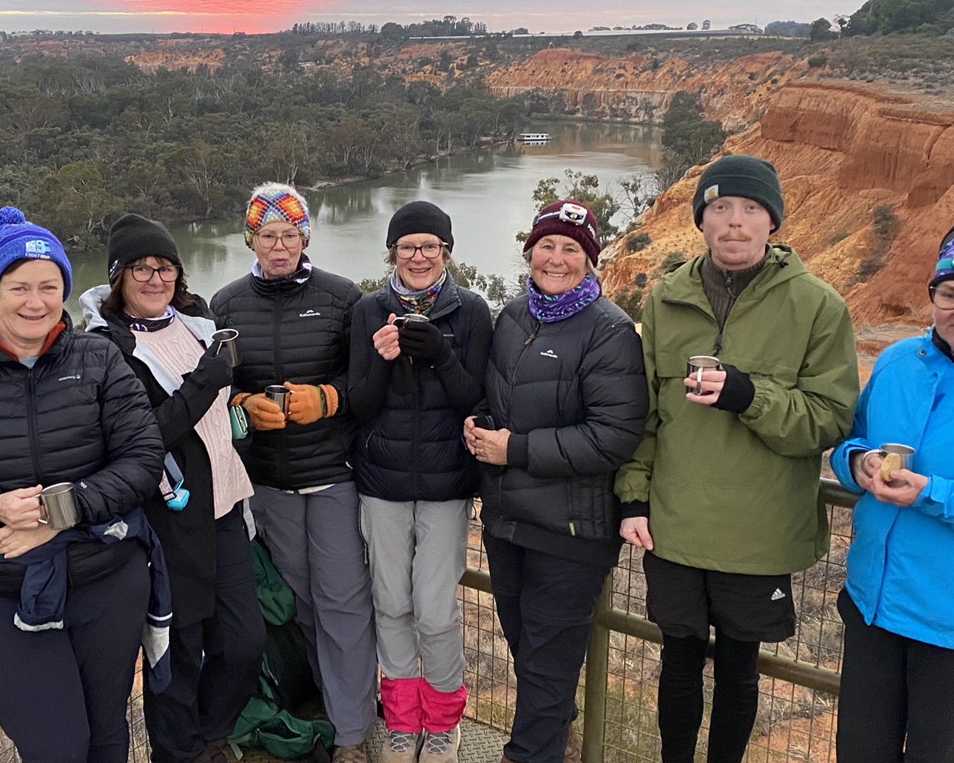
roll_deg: +0.2
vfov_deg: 35.7
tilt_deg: -14.7
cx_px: 373
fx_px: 1186
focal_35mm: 42
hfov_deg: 43.6
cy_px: 348
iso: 125
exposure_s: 1/67
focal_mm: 4.25
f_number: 1.8
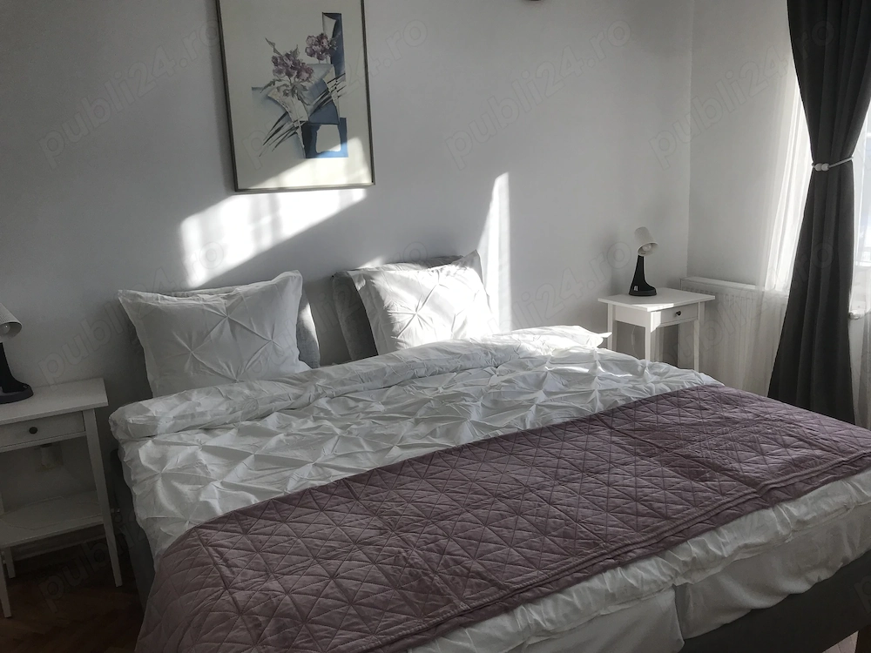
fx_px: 705
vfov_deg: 49.7
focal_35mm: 28
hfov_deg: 63.4
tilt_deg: -11.6
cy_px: 326
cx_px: 436
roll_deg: +3.3
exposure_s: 1/622
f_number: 1.8
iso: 20
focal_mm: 3.99
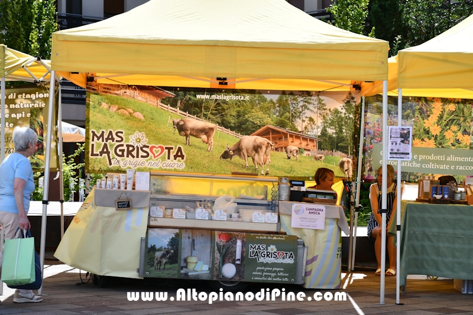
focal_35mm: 105
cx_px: 236
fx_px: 1379
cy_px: 158
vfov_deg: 13.0
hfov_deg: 19.5
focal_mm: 70
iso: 125
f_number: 8
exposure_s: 1/250
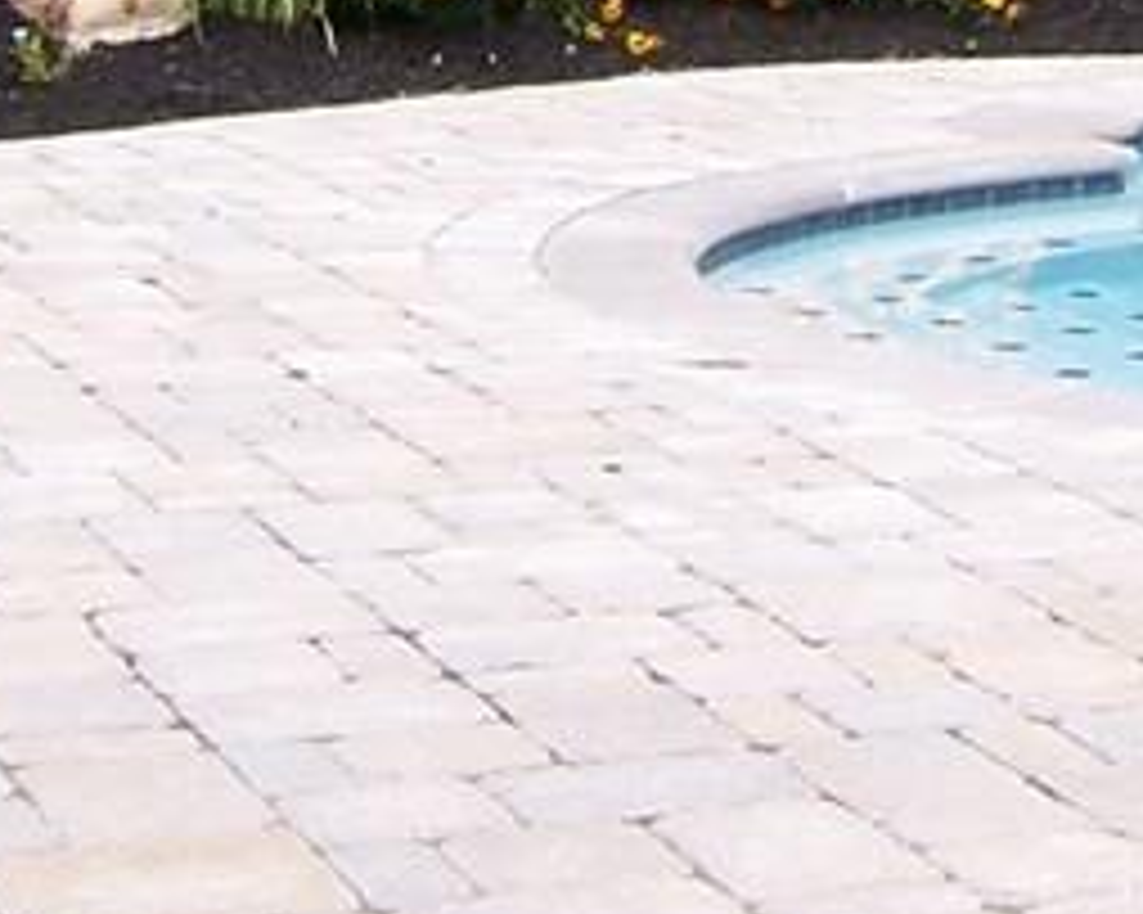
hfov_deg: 14.2
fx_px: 4396
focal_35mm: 130
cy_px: -747
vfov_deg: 11.0
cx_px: 1521
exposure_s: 1/500
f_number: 3.4
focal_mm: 5.5
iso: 80
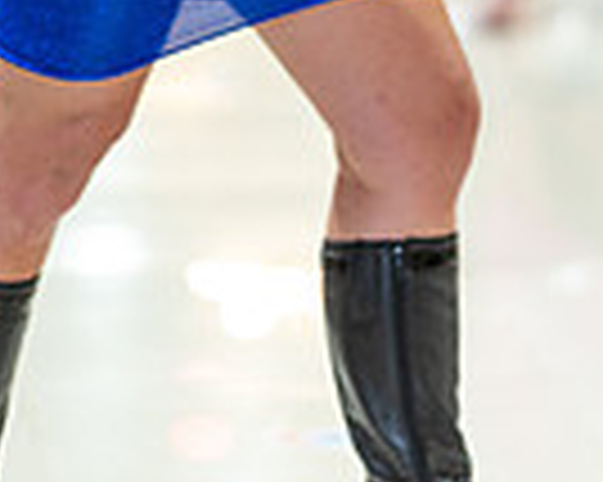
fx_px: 4779
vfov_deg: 5.7
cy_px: -306
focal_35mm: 268
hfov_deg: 7.2
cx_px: 180
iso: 400
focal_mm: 85
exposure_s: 1/160
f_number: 1.4
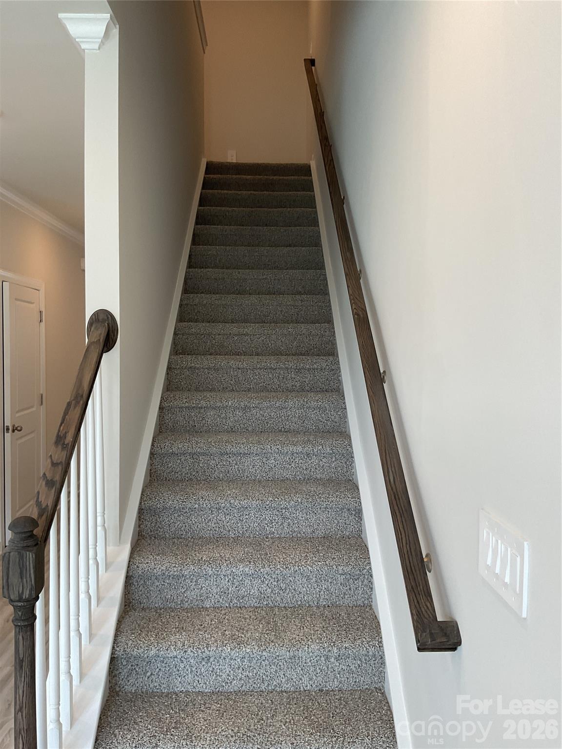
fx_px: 628
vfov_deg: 61.7
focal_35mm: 29
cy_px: 374
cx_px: 281
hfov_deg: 48.2
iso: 64
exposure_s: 1/120
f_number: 1.8
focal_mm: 3
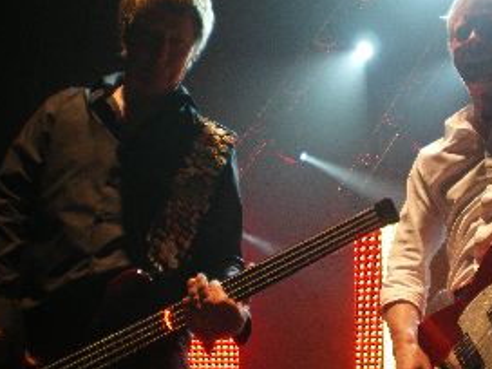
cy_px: 179
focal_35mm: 53
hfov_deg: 36.0
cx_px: 309
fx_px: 753
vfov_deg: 27.5
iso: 125
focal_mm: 6.3
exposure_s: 1/50
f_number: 3.1
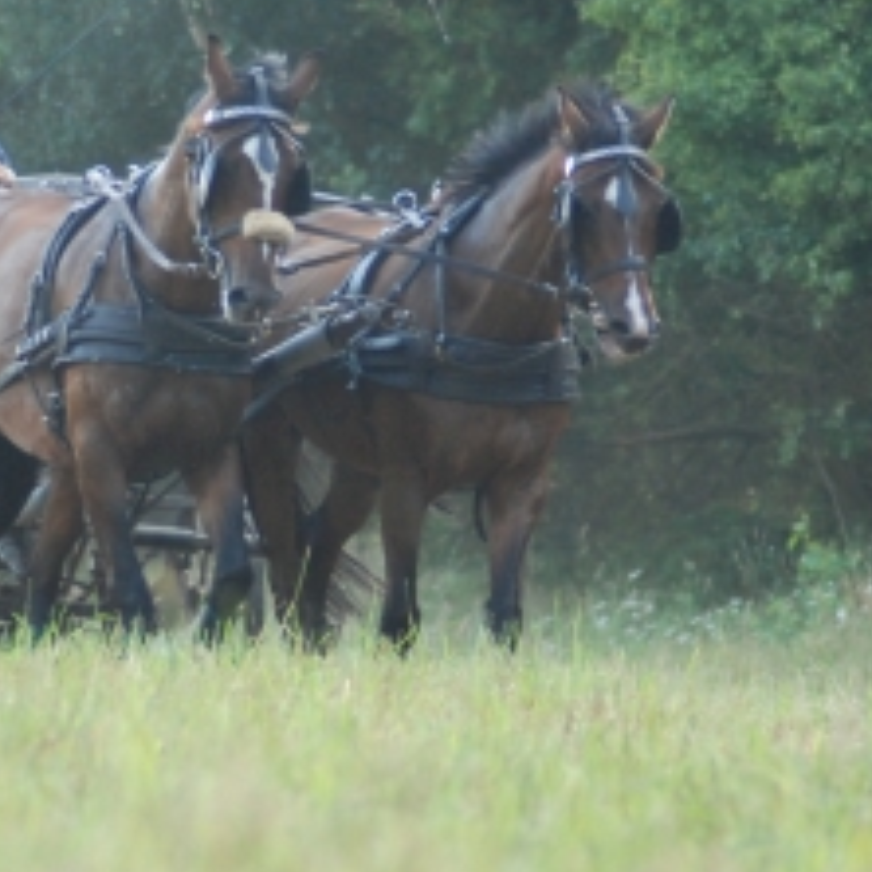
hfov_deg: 2.8
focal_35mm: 626
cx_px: 373
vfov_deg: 2.8
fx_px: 17841
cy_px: 432
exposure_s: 1/320
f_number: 4.8
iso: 800
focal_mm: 170
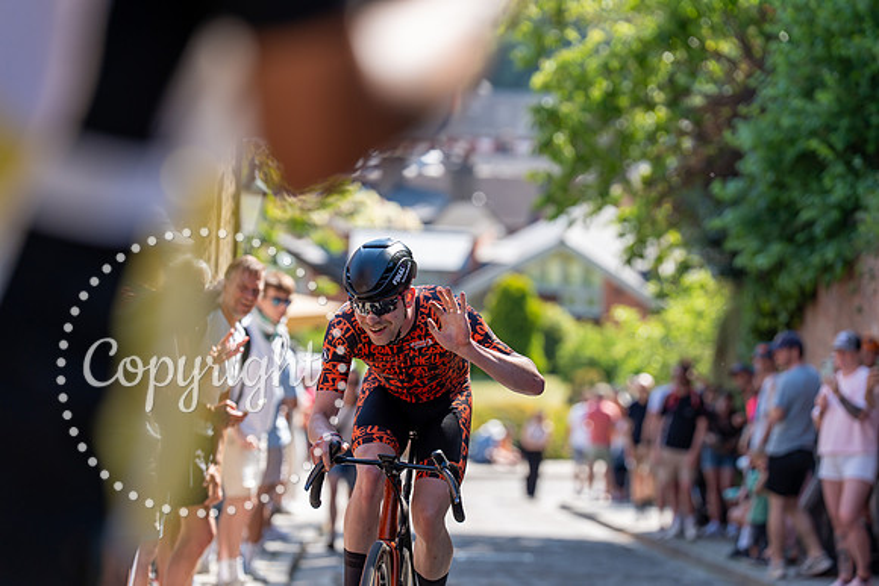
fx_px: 3981
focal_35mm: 163
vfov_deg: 8.4
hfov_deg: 12.6
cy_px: 293
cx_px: 440
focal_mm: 163
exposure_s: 1/1000
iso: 250
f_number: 3.5
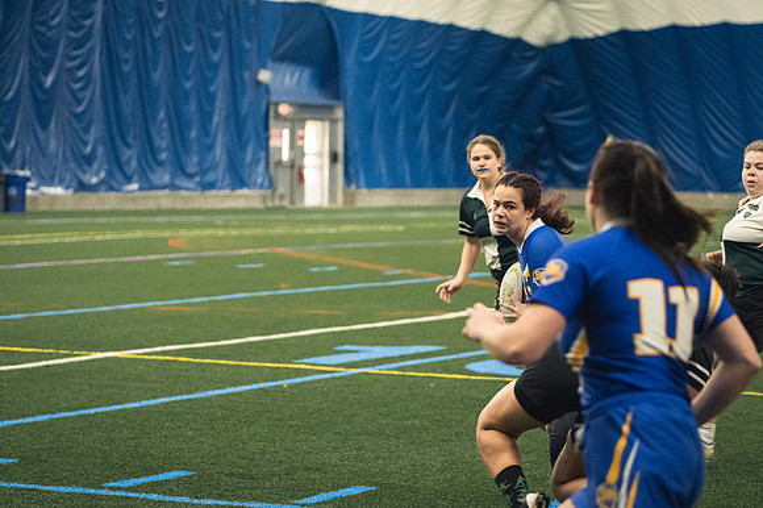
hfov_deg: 15.2
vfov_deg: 10.1
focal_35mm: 135
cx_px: 382
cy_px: 254
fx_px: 2860
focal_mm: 90
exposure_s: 1/500
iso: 7200
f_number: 2.8
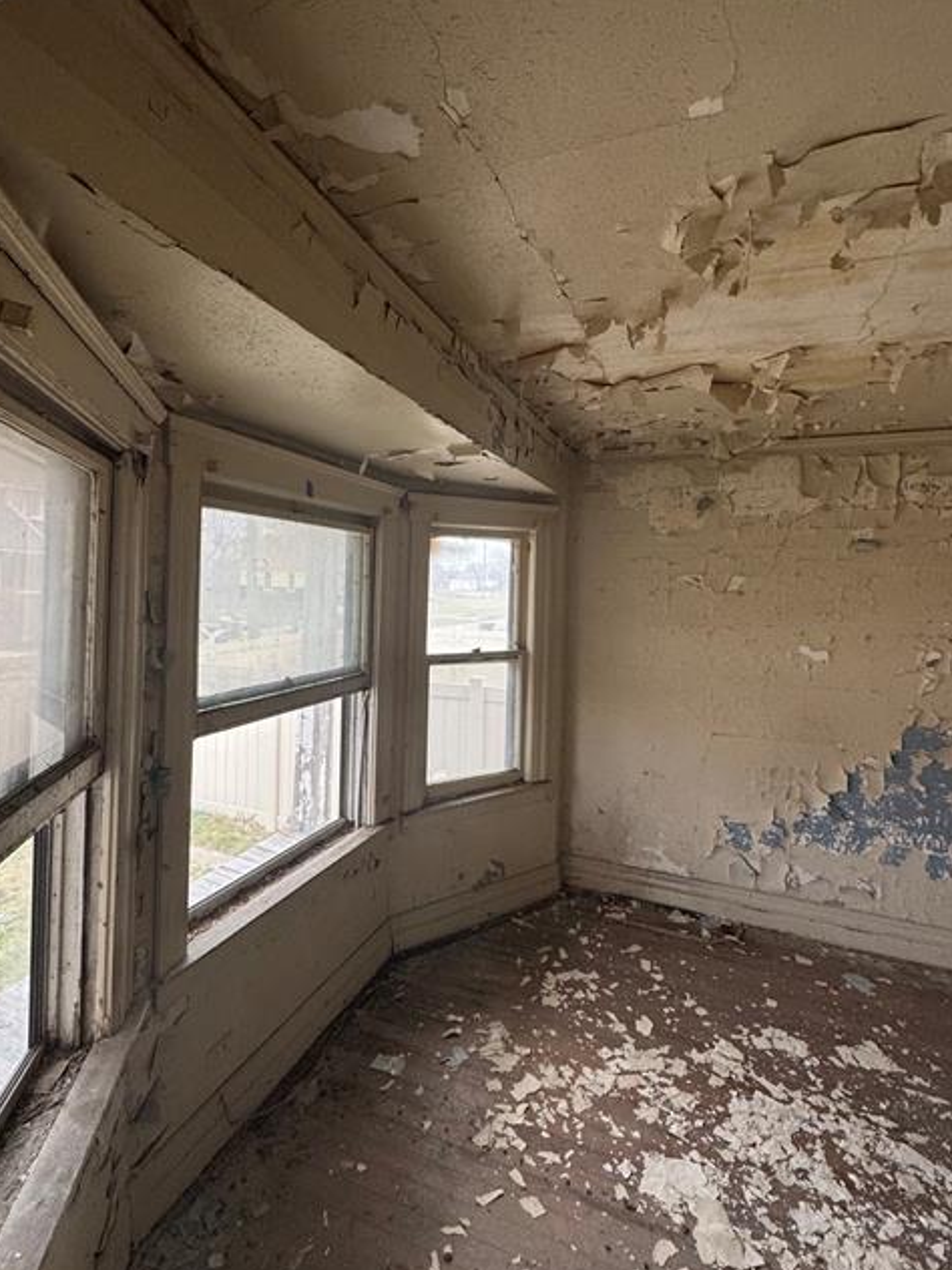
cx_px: 440
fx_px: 623
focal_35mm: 17
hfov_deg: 74.6
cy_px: 591
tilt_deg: -0.6
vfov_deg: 90.9
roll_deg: -1.9
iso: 200
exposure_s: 1/99
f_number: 2.2
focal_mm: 2.22
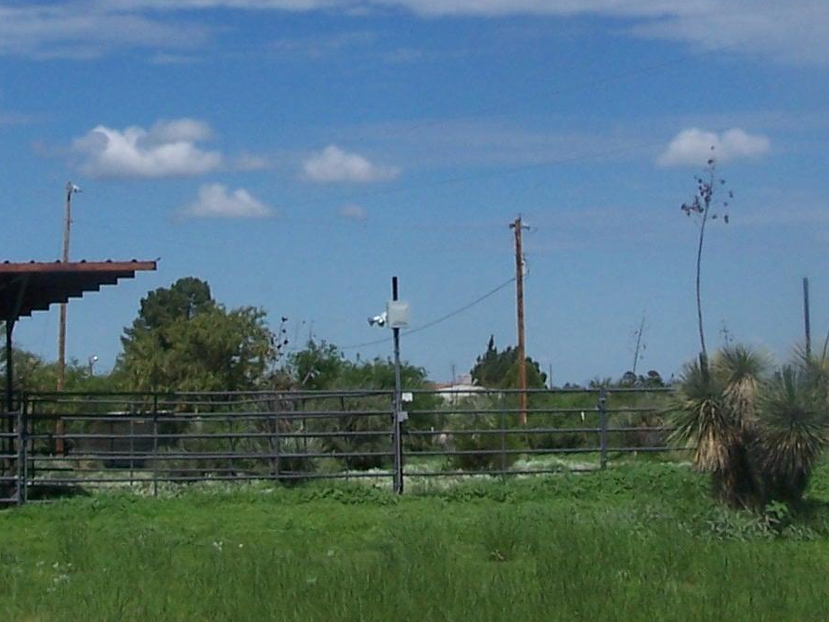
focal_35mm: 98
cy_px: 188
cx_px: 396
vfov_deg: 15.1
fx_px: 2347
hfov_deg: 20.0
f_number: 5.6
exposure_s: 1/750
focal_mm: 6.3
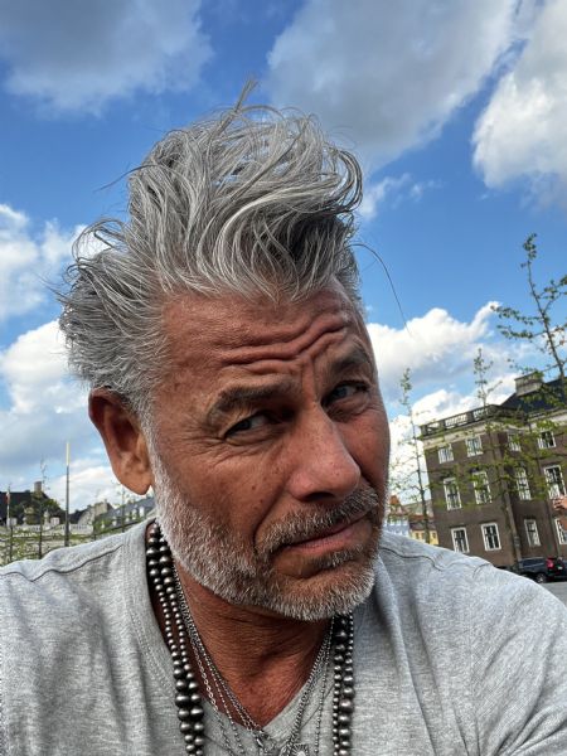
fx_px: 655
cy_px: 378
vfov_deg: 60.0
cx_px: 284
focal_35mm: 30
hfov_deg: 46.8
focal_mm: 2.71
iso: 40
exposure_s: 1/172
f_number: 2.2
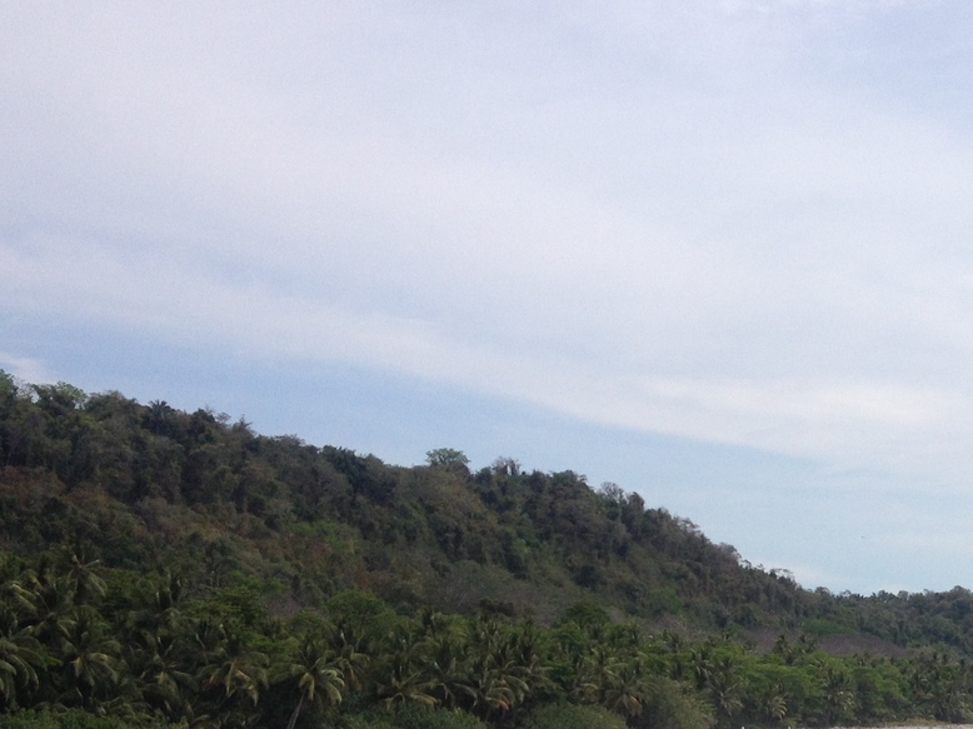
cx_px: 945
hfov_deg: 25.8
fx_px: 2023
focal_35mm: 72
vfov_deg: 19.9
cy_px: 718
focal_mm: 4.28
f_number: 2.4
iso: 50
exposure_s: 1/3460
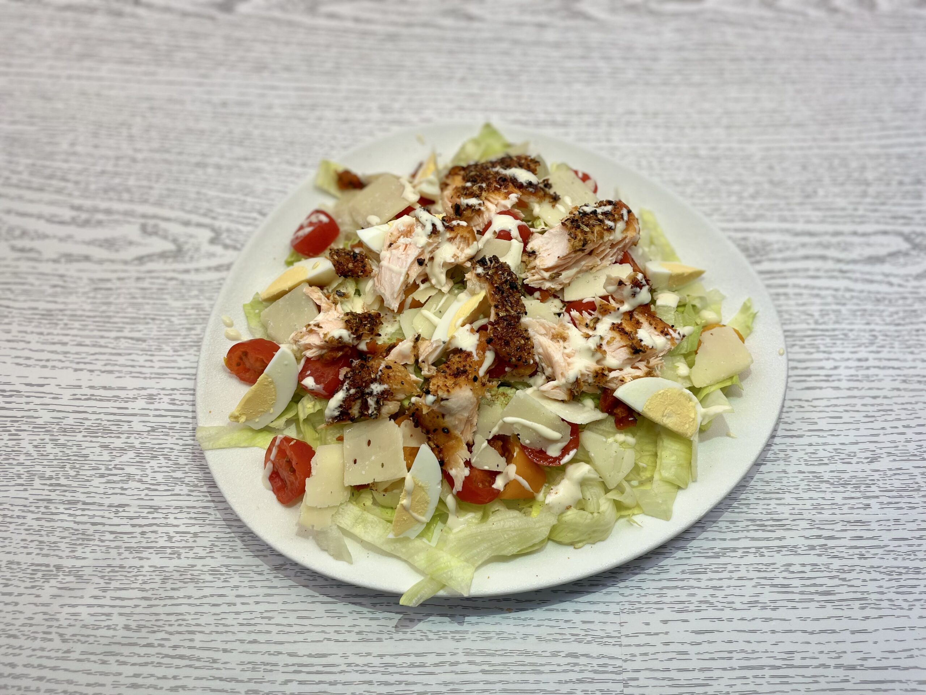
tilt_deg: -69.7
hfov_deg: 67.3
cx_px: 463
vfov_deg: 53.1
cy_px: 348
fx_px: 696
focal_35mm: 26
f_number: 1.6
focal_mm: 4.2
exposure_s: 1/83
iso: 32
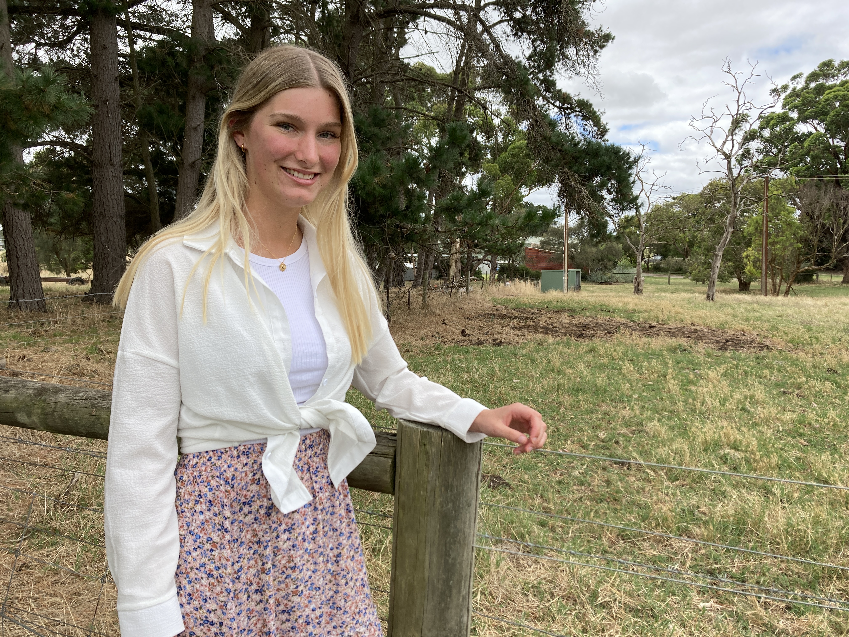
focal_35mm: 28
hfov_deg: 63.4
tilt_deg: -6.5
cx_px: 424
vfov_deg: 49.7
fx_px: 687
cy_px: 318
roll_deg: -0.2
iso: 20
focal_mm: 3.99
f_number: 1.8
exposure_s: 1/640
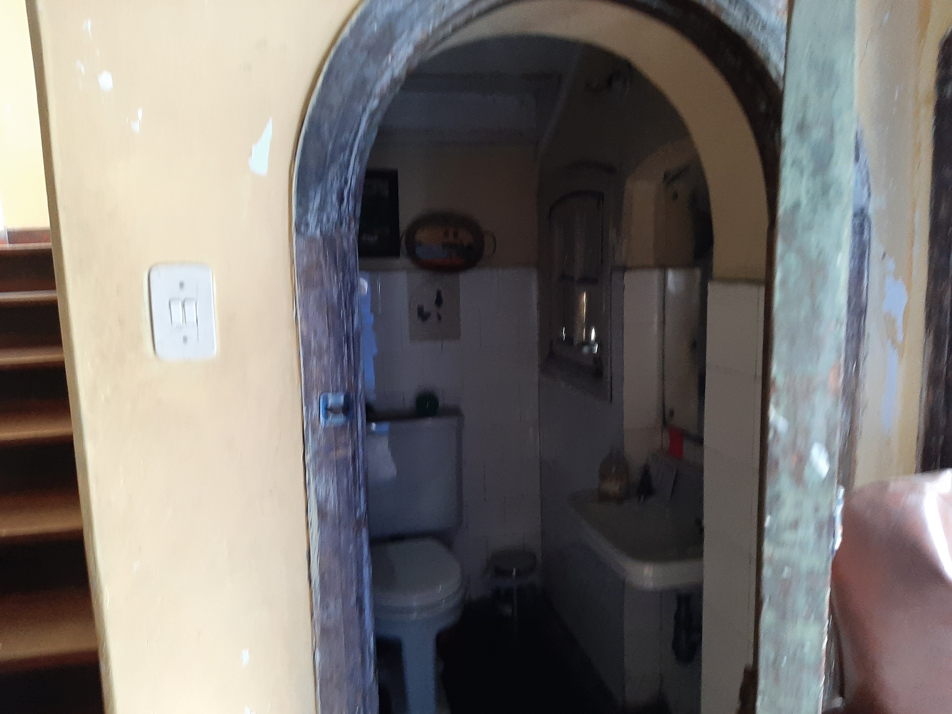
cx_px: 476
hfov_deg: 67.3
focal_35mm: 26
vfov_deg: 53.1
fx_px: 715
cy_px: 357
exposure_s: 1/24
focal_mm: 3.93
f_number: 1.7
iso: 160
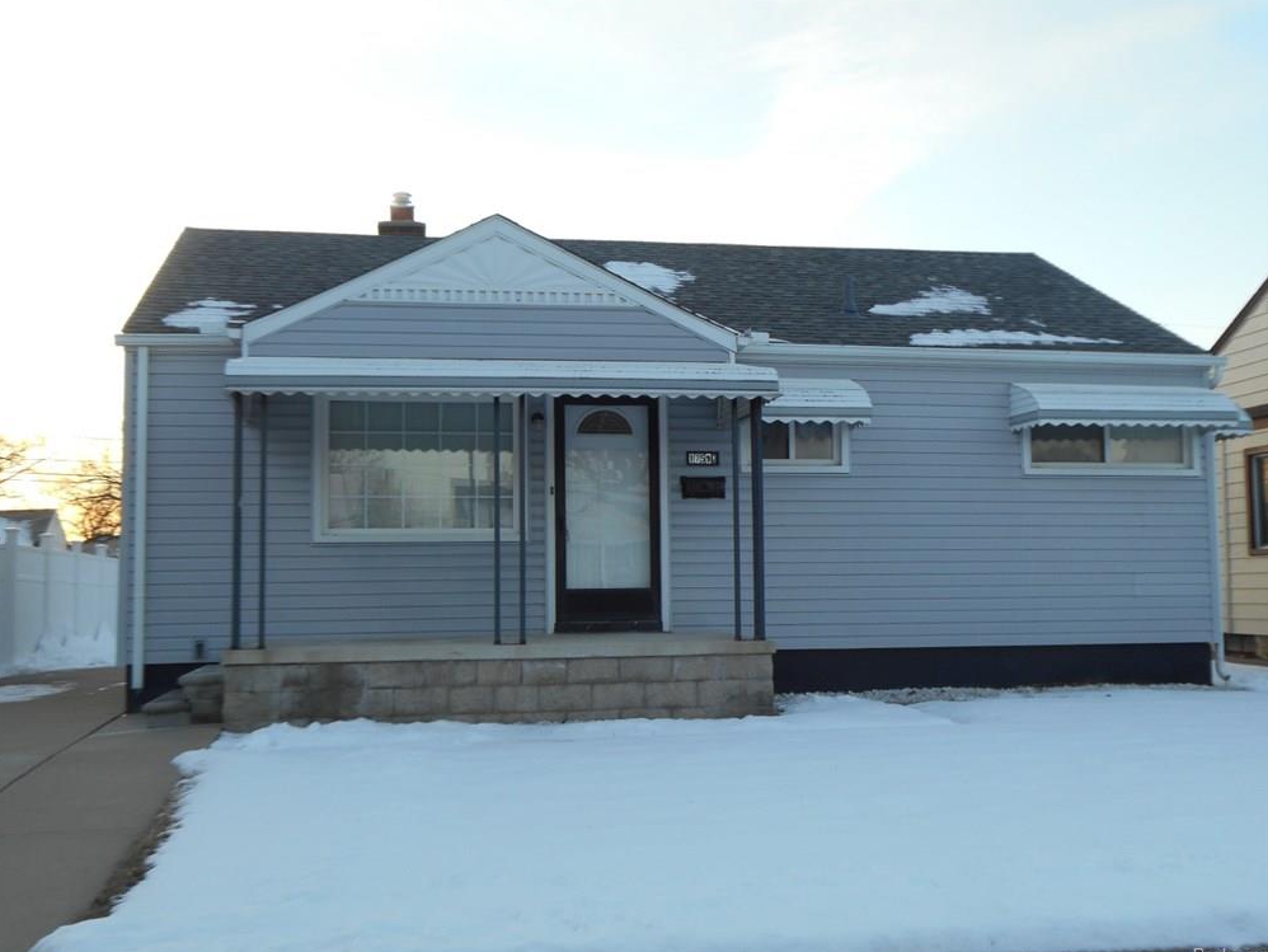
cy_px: 479
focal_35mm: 40
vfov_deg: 36.0
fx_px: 1466
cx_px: 625
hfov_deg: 46.8
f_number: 4.5
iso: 80
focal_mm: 6.9
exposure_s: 1/40
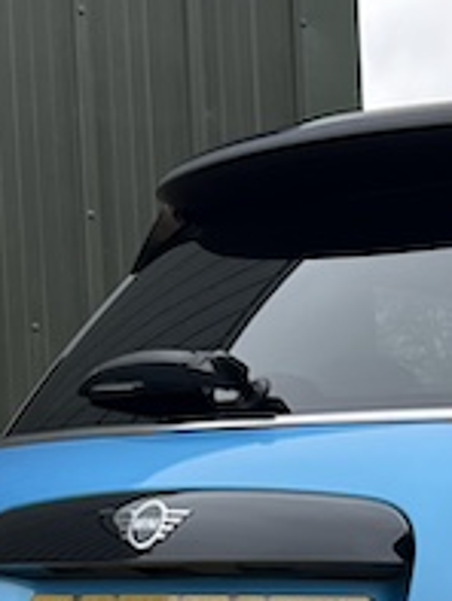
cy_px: 665
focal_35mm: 132
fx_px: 2296
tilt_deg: -4.3
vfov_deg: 14.6
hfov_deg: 10.6
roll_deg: +1.5
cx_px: 800
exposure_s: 1/427
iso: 50
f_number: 1.5
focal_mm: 5.7
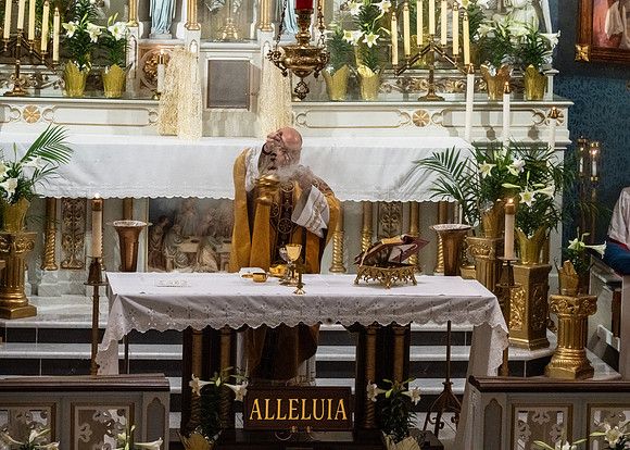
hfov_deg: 9.3
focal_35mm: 217
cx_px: 349
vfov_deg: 6.6
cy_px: 218
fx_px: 3873
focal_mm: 200
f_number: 14
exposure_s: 1/60
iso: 5000
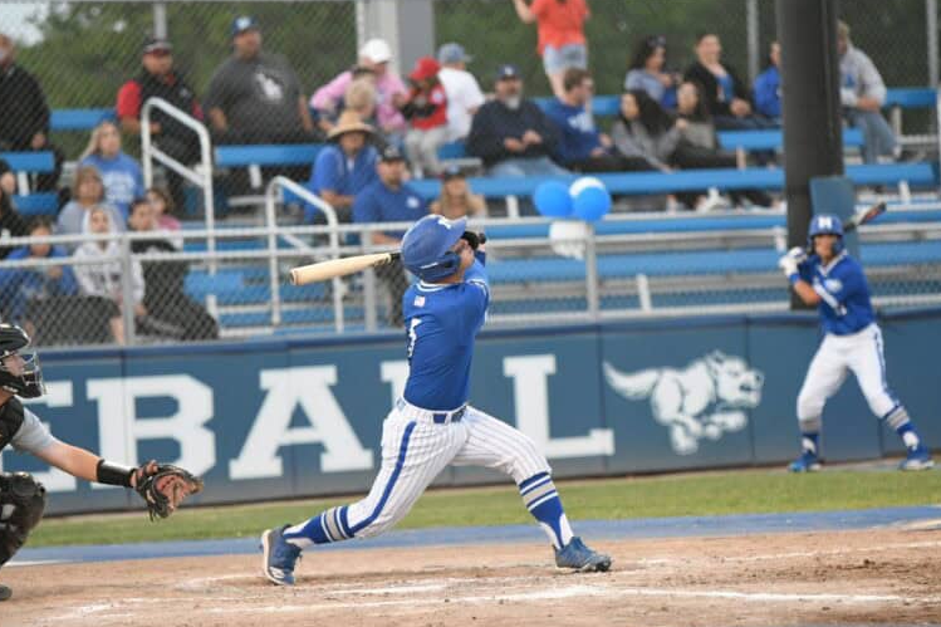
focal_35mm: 239
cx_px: 465
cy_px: 315
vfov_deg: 5.8
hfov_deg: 8.6
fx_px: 6233
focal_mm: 155
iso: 3200
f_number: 2.8
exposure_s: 1/640
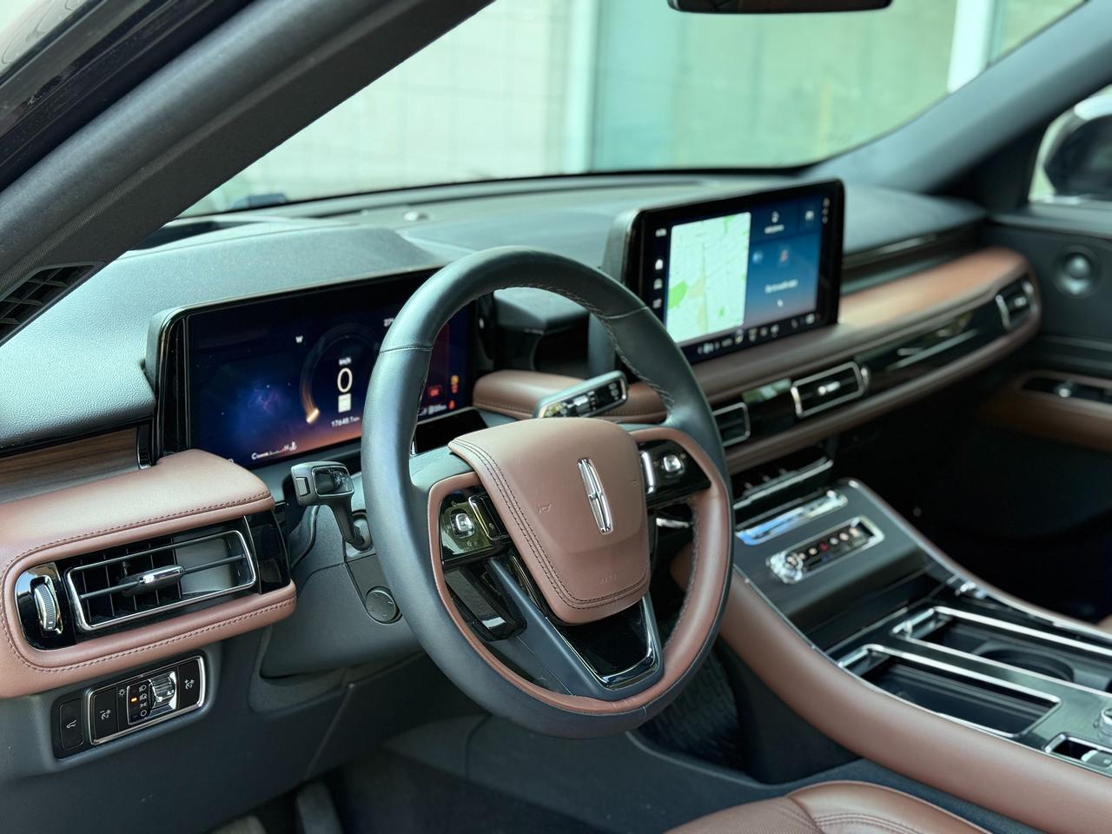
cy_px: 417
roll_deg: -2.8
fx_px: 1542
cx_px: 556
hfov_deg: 39.7
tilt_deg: -14.9
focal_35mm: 48
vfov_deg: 30.3
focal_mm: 6.76
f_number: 1.78
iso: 200
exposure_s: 1/73
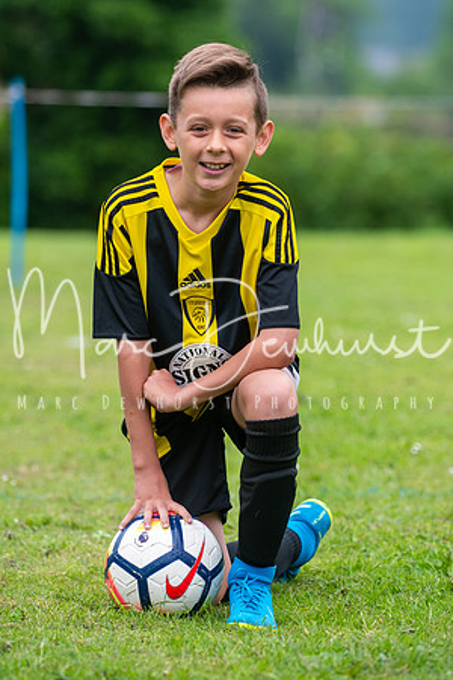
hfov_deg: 5.9
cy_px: 340
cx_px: 226
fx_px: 4388
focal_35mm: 232
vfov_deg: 8.9
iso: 640
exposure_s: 1/1000
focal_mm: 155
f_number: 4.5
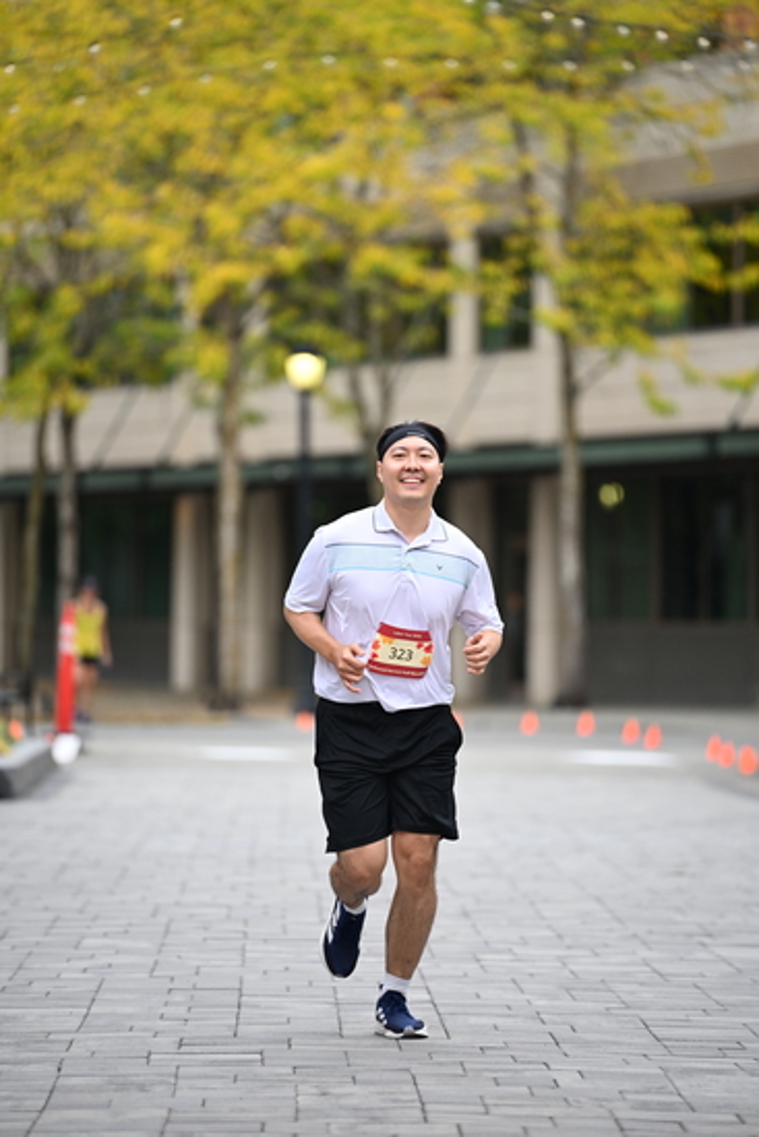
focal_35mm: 200
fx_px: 6321
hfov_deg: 6.9
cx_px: 380
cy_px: 568
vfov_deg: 10.3
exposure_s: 1/1600
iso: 640
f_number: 2.8
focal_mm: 200
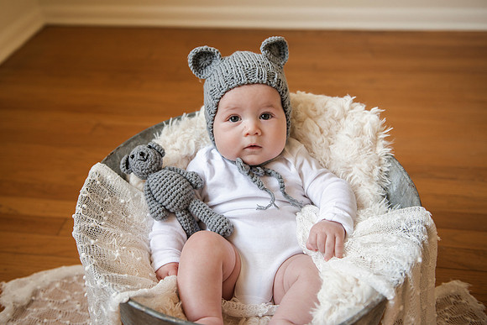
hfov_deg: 52.6
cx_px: 226
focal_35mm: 36
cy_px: 151
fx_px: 492
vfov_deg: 36.5
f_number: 3.2
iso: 800
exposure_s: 1/160
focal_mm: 34
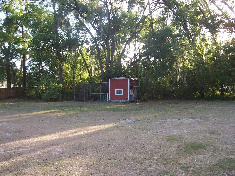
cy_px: 88
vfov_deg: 38.7
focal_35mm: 37
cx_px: 118
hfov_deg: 50.1
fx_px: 251
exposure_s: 1/90
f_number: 2.8
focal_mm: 5.6
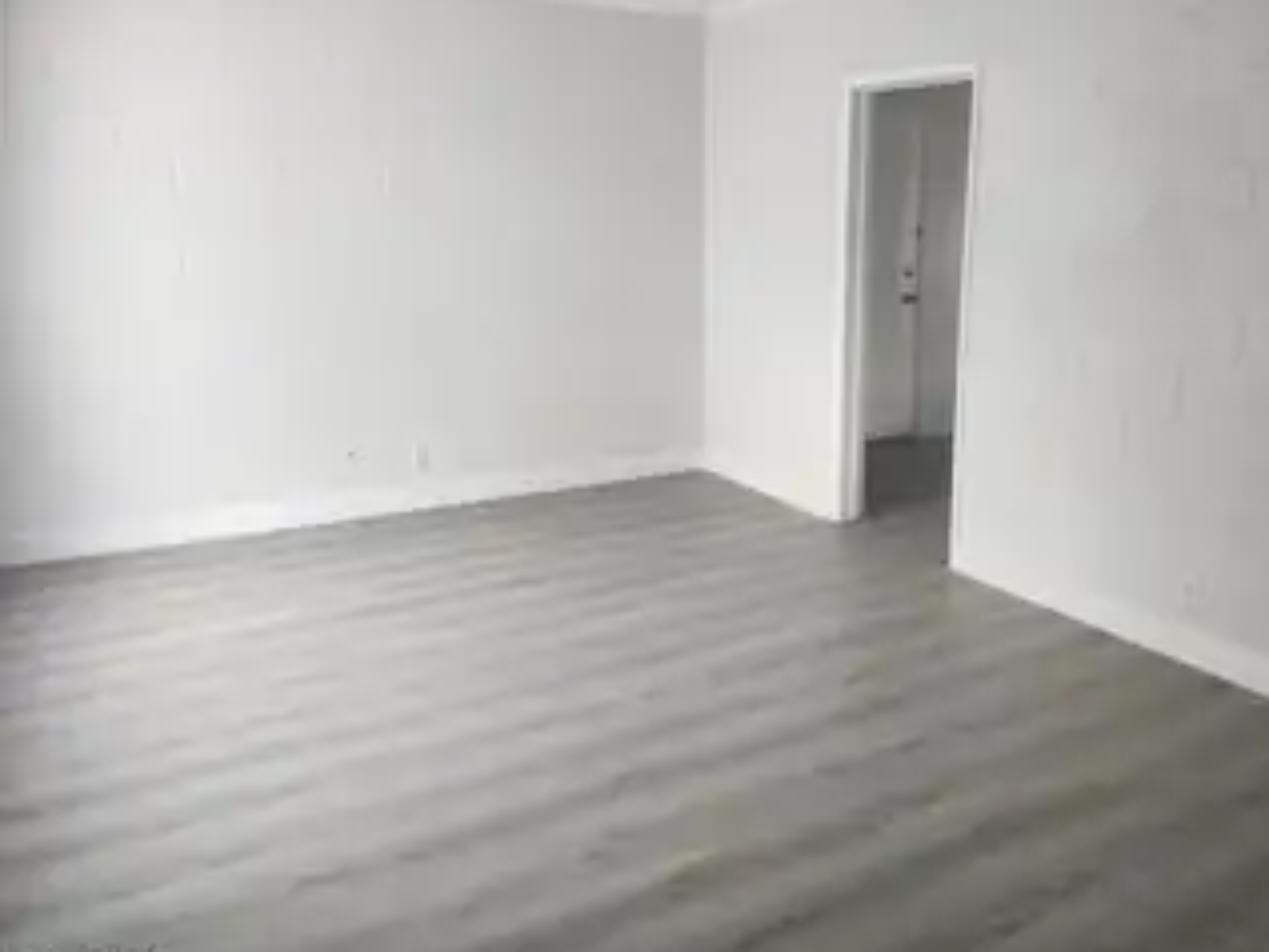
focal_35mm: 29
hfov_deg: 60.8
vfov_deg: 48.0
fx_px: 1064
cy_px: 392
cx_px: 797
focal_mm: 5.54
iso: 160
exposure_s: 1/180
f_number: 1.8
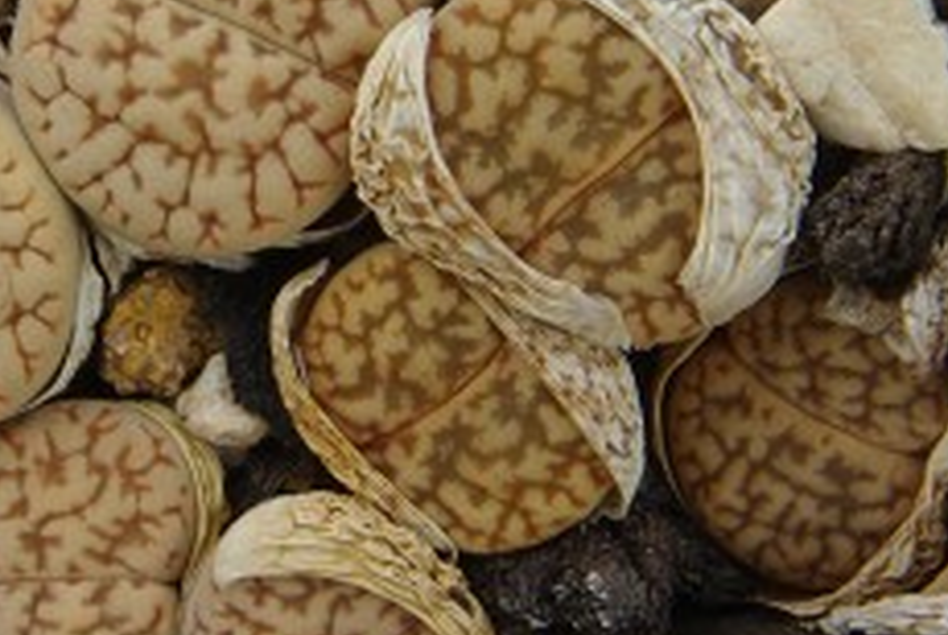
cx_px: 128
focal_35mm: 228
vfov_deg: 6.0
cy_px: 171
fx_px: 6012
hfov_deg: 9.0
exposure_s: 1/1.43
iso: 100
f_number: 38
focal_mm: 70
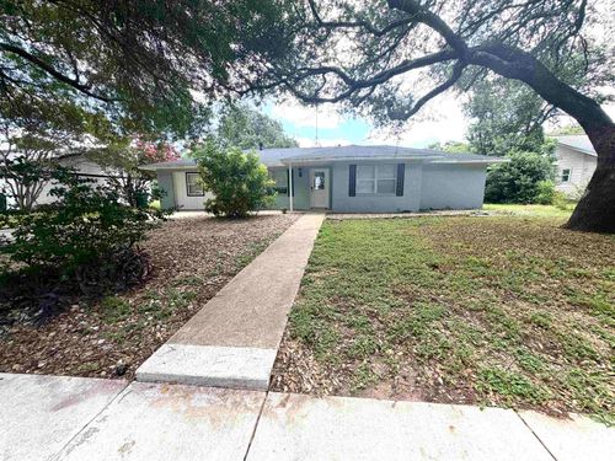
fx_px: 249
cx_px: 308
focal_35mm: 14
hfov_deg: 102.1
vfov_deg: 85.7
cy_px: 230
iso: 50
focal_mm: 2.22
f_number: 2.2
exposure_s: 1/215
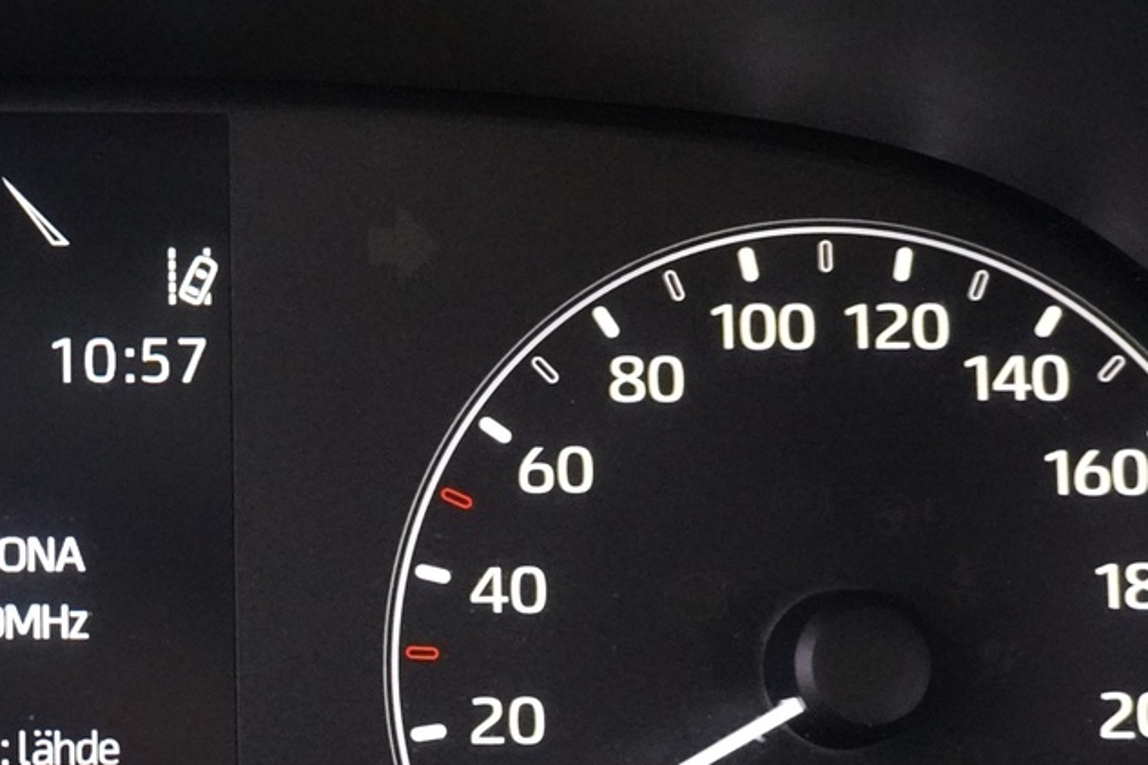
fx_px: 2815
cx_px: 22
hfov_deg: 22.2
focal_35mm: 88
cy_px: 644
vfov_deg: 15.4
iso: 6400
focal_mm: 23
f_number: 4.5
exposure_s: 1/20
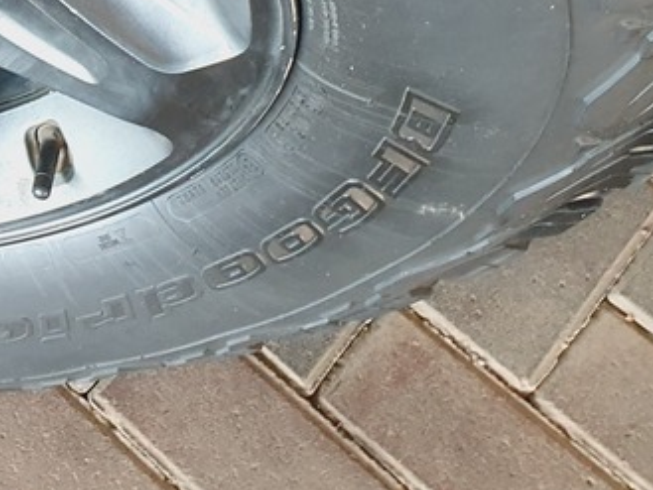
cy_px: -222
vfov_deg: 16.7
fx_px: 1529
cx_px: -191
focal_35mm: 81
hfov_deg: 21.8
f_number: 2.4
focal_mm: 4.32
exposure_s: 1/50
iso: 400
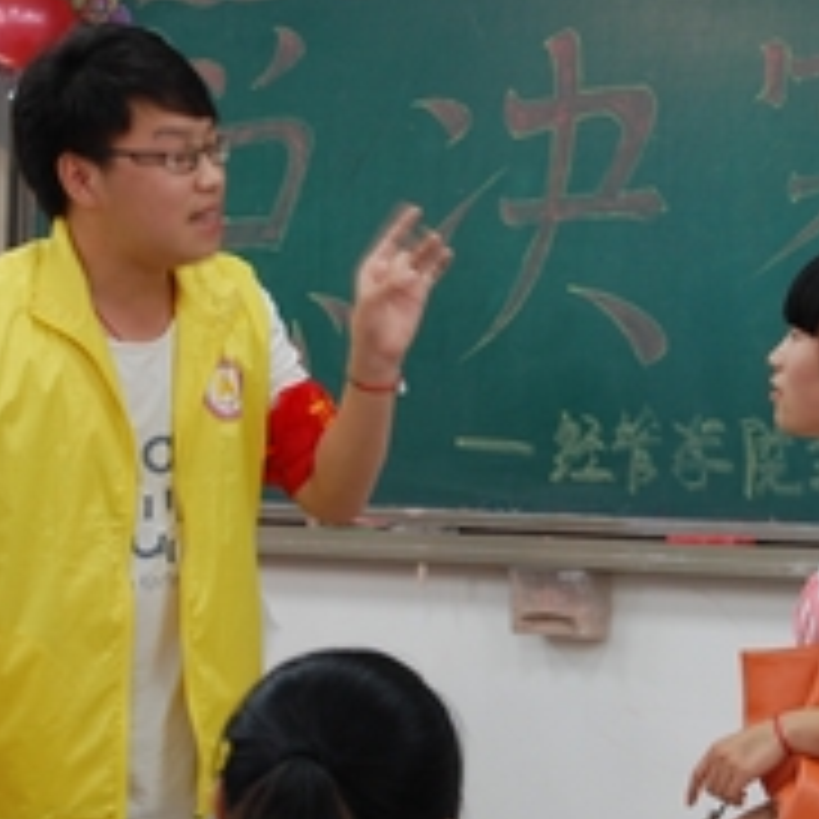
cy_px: 335
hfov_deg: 10.8
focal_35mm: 162
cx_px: 576
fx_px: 4336
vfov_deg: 10.8
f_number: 5.6
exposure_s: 1/10
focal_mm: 55
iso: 400
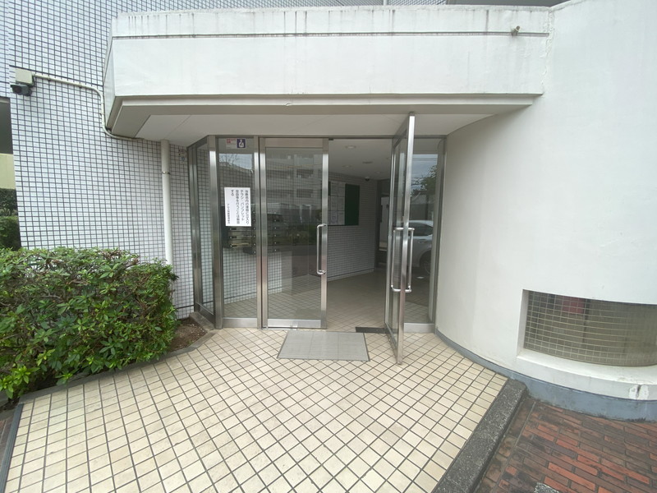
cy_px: 246
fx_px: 247
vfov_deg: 89.9
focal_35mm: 13
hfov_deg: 106.2
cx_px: 328
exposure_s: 1/169
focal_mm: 1.54
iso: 20
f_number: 2.4
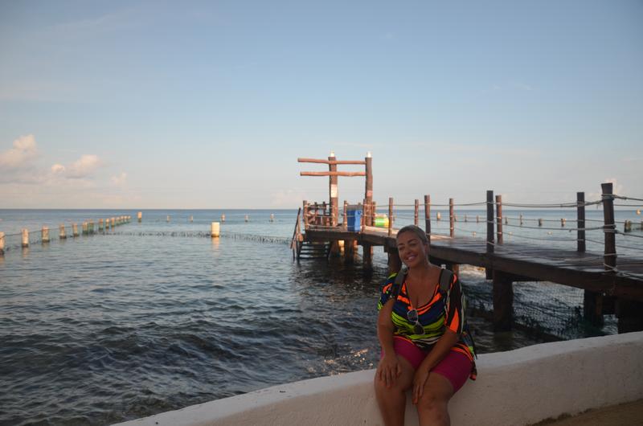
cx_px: 322
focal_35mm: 27
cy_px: 213
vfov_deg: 47.7
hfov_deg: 67.5
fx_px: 481
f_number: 3.5
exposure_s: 1/800
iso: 250
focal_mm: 18
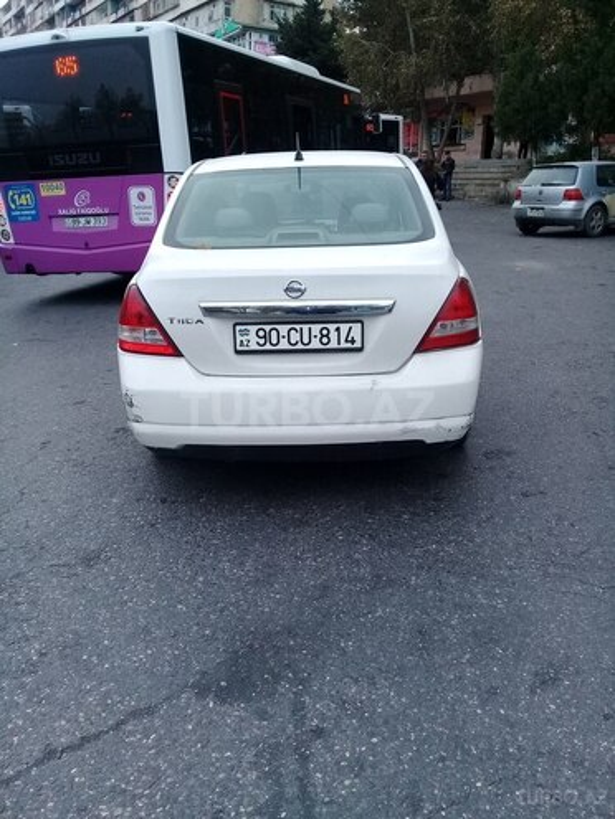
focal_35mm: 31
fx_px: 734
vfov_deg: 58.4
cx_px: 308
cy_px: 410
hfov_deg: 45.4
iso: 64
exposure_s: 1/248
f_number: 2.2
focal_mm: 3.3
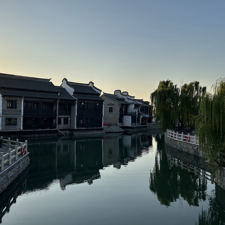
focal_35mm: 31
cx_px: 86
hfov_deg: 52.1
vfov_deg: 52.5
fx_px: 228
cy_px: 112
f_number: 1.5
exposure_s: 1/3704
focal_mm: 5.7
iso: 50
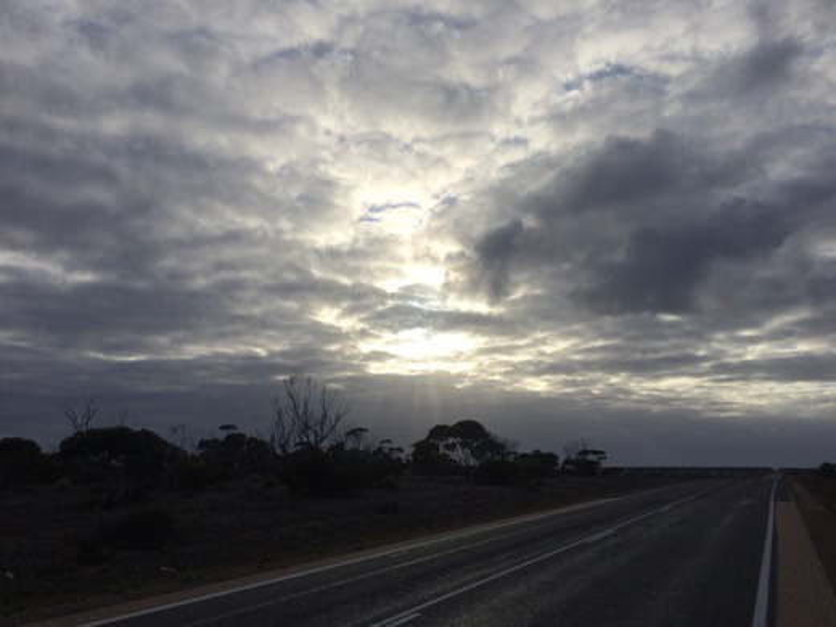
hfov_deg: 61.7
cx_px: 418
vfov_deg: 48.2
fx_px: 700
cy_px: 314
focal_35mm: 29
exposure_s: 1/5128
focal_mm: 4.15
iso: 32
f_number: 2.2
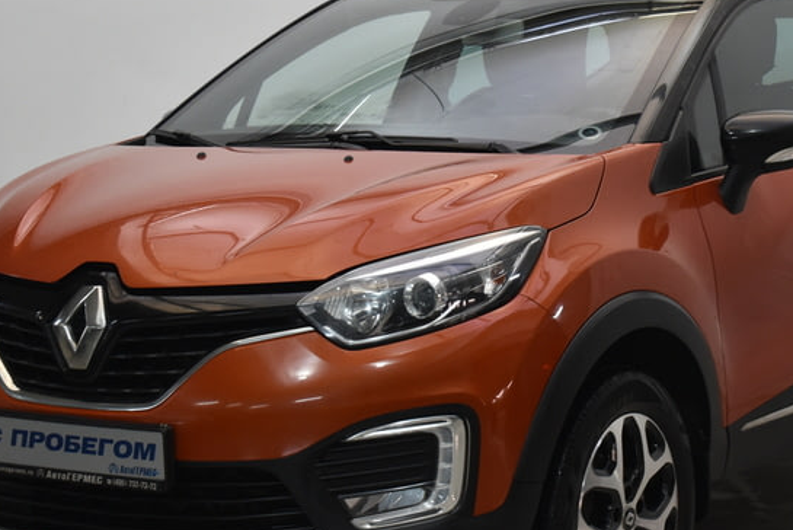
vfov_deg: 12.0
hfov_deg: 17.9
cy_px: 230
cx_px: 496
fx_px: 2512
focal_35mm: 114
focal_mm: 46
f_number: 5.3
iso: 1000
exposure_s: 1/80
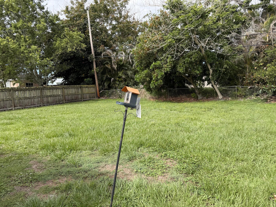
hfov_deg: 71.6
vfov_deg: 56.8
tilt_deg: -5.1
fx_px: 191
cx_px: 138
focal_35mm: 24
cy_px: 104
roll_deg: +1.8
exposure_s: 1/1855
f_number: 1.78
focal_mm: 6.76
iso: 80
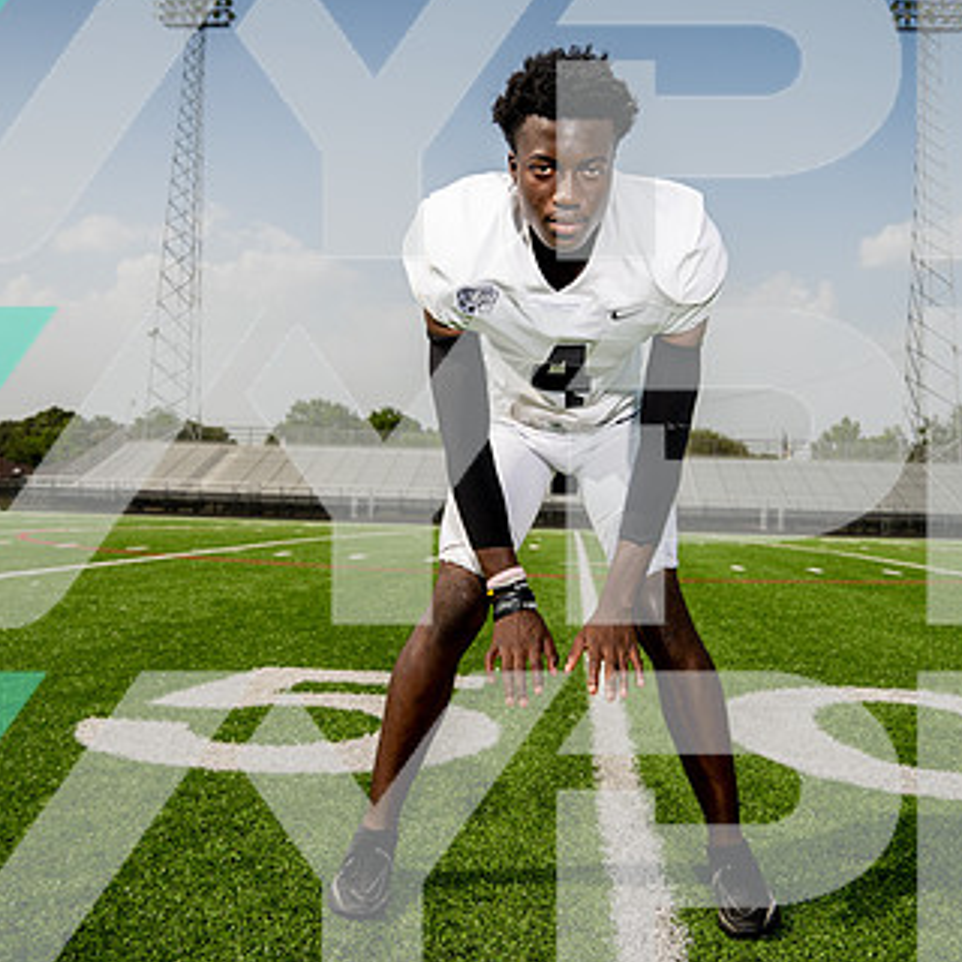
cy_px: 467
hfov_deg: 44.9
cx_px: 508
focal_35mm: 37
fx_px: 1163
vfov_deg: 44.9
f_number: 4.5
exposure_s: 1/1250
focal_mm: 24
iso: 100
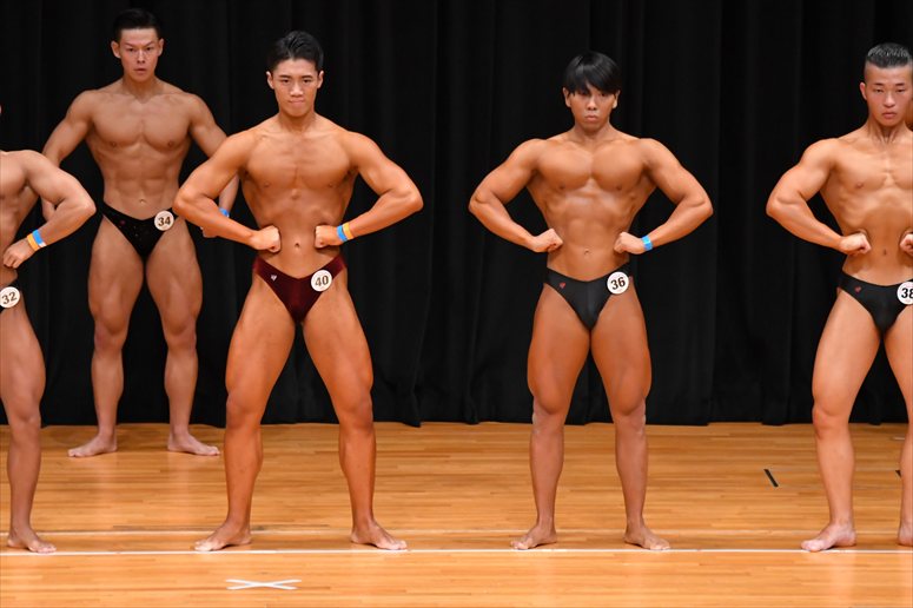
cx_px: 456
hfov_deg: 7.6
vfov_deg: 5.1
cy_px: 304
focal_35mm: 270
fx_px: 6844
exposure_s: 1/400
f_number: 5.6
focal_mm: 180
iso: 4000
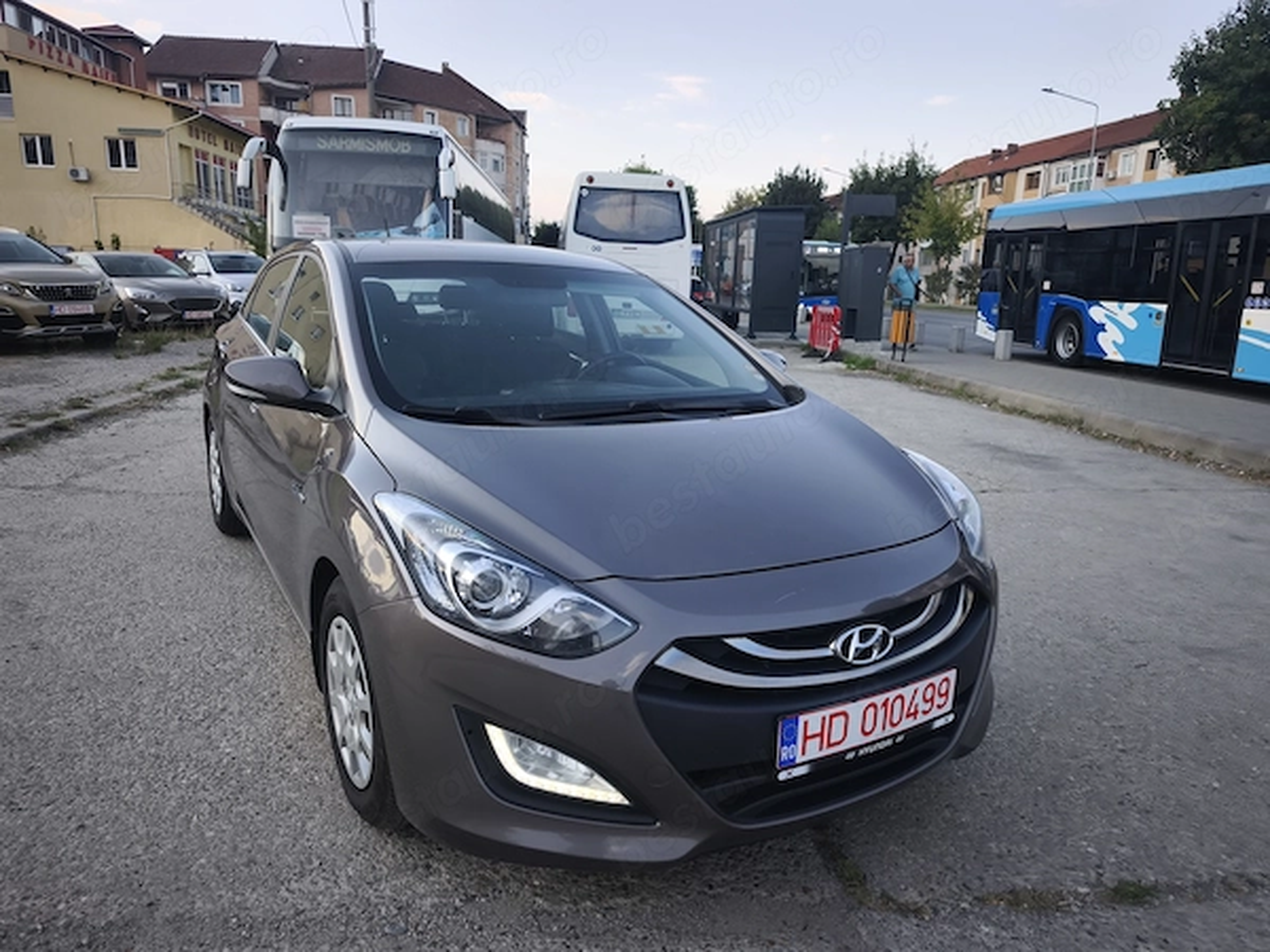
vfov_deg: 58.9
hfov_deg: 73.9
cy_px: 476
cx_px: 635
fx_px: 844
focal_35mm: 23
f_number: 1.6
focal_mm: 6.57
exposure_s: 1/467
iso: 50
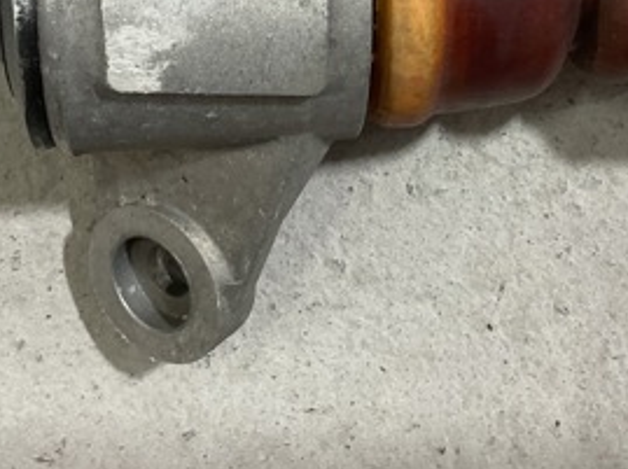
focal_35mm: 69
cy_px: -27
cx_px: 336
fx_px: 1250
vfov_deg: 20.4
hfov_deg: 28.2
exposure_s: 1/50
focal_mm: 3
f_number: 1.8
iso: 50
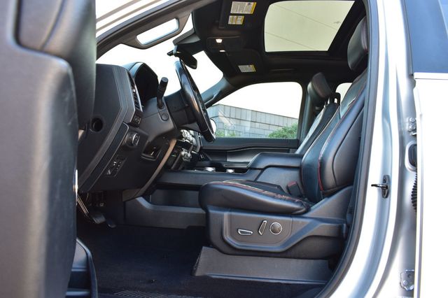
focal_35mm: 27
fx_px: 336
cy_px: 149
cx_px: 224
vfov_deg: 47.9
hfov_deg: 67.4
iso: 400
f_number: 7.1
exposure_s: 1/30
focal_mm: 18
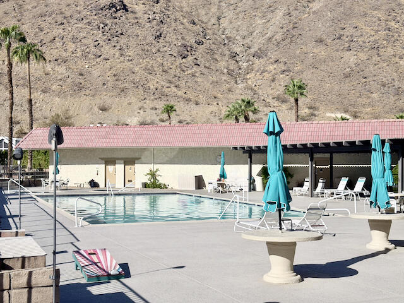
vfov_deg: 30.3
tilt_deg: +1.5
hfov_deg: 39.7
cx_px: 202
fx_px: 560
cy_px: 152
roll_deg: -1.7
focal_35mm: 48
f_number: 1.78
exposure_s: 1/9901
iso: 80
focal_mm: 6.76
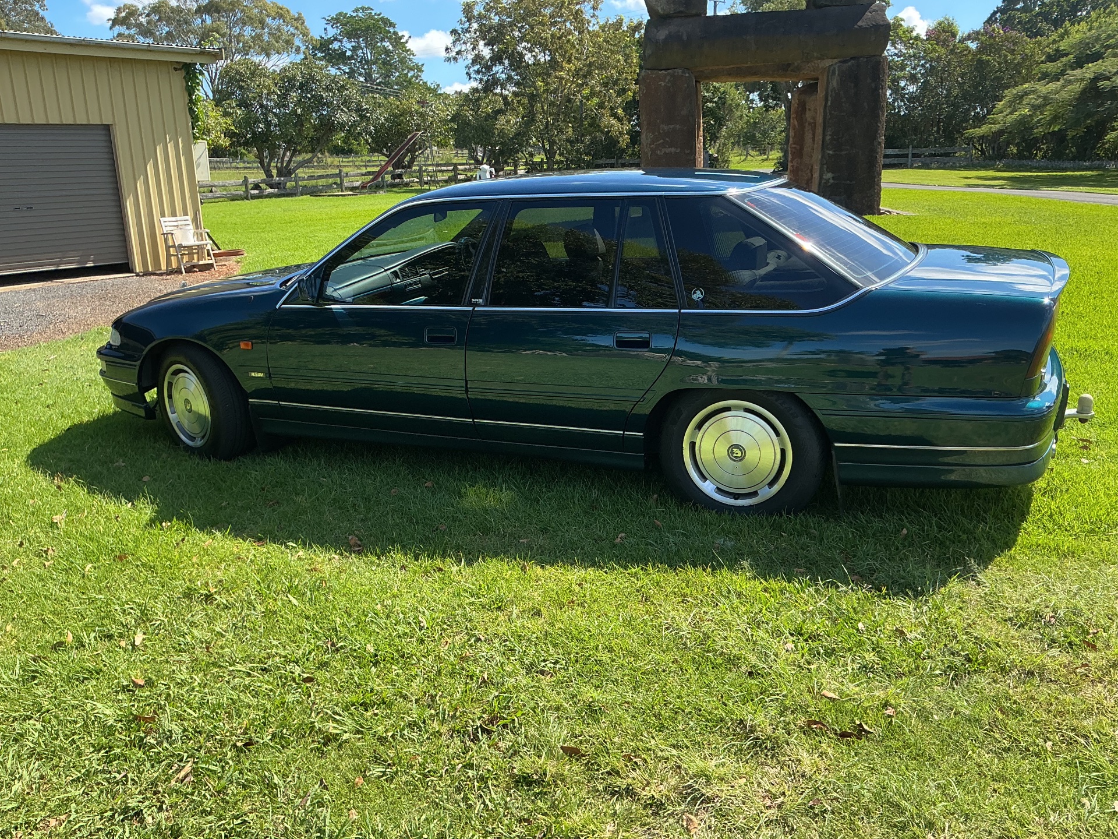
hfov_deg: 61.7
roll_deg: +2.5
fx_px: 937
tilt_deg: -16.3
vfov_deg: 48.2
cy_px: 420
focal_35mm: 29
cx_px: 559
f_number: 1.8
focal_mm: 3
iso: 25
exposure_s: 1/562
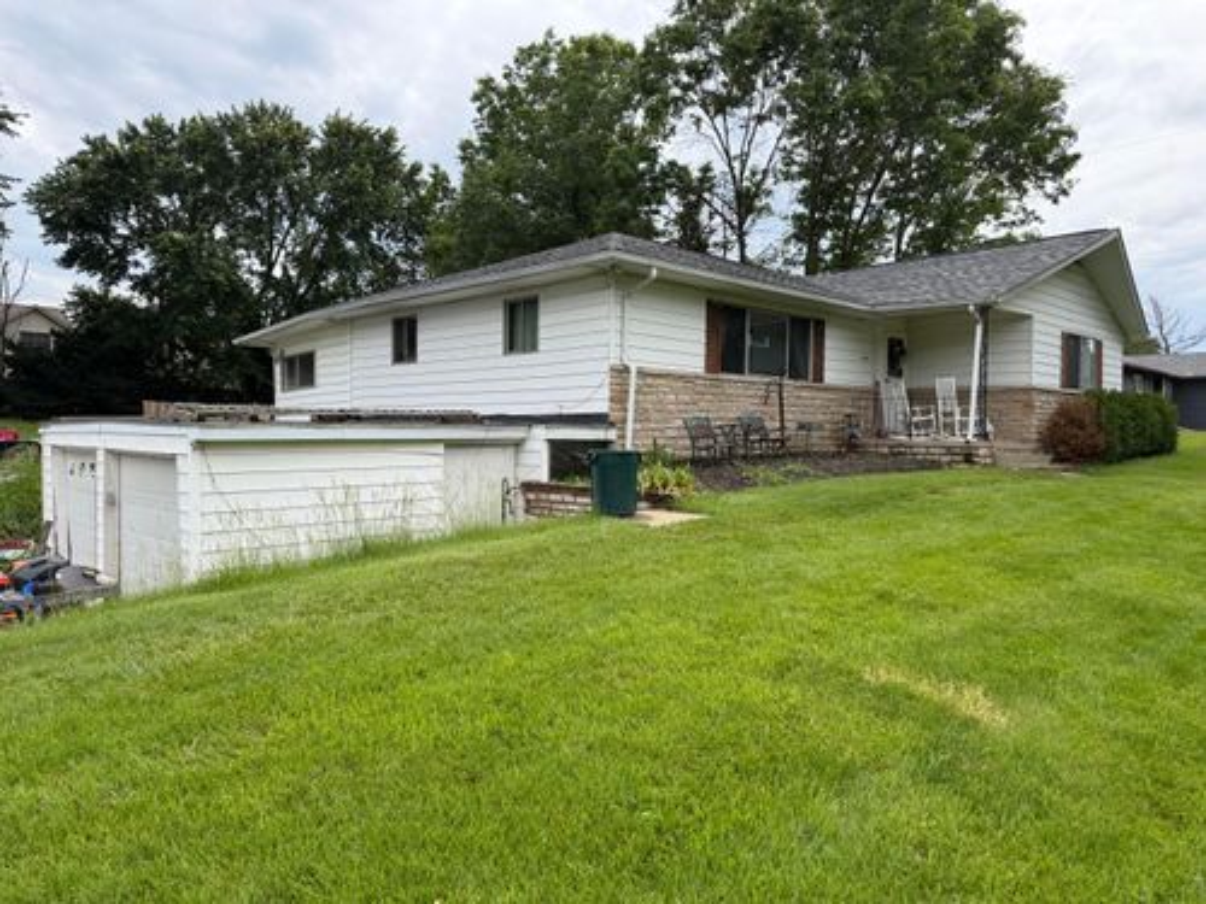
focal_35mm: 24
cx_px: 603
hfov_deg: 71.6
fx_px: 836
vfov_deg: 56.8
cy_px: 452
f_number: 1.78
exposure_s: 1/3425
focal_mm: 6.76
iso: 125
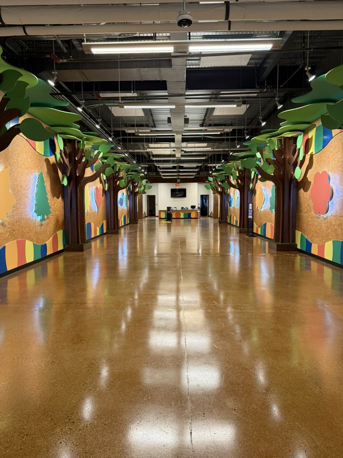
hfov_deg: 56.8
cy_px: 229
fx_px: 317
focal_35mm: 24
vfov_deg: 71.6
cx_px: 172
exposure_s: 1/60
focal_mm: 6.76
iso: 250
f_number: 1.78
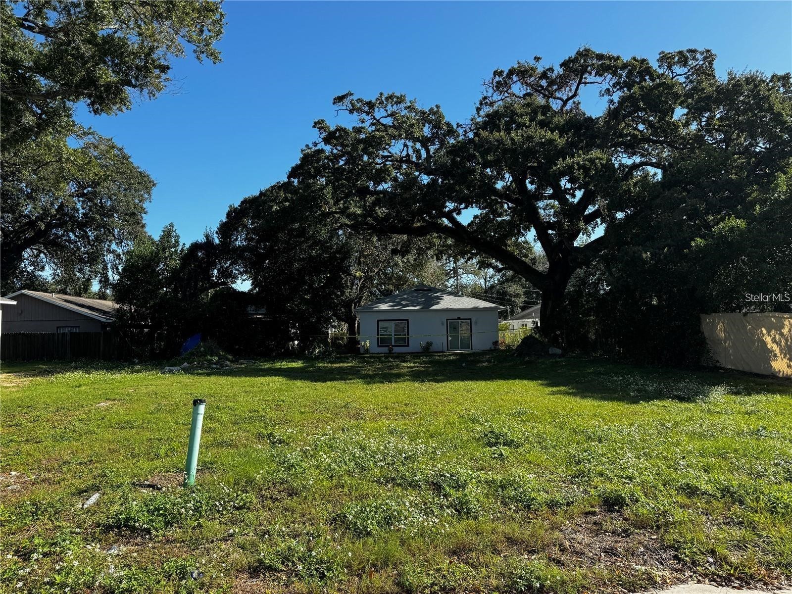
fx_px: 549
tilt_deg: +3.9
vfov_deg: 56.8
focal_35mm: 24
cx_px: 396
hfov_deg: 71.6
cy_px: 297
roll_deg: +0.3
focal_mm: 6.86
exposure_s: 1/2174
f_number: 1.78
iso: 80
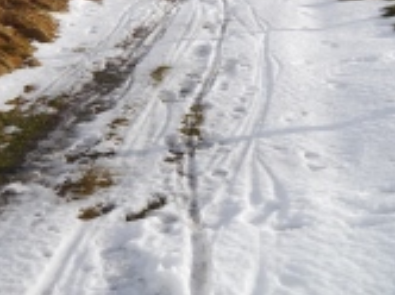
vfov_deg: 18.9
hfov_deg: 24.4
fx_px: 832
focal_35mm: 73
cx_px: -71
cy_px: -71
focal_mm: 14
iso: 160
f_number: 8
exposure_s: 1/400
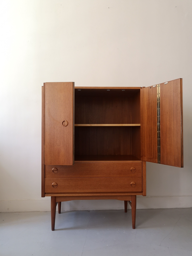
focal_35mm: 27
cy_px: 128
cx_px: 96
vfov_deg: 65.3
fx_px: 200
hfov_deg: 51.4
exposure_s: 1/50
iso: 100
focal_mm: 3.95
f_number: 1.8
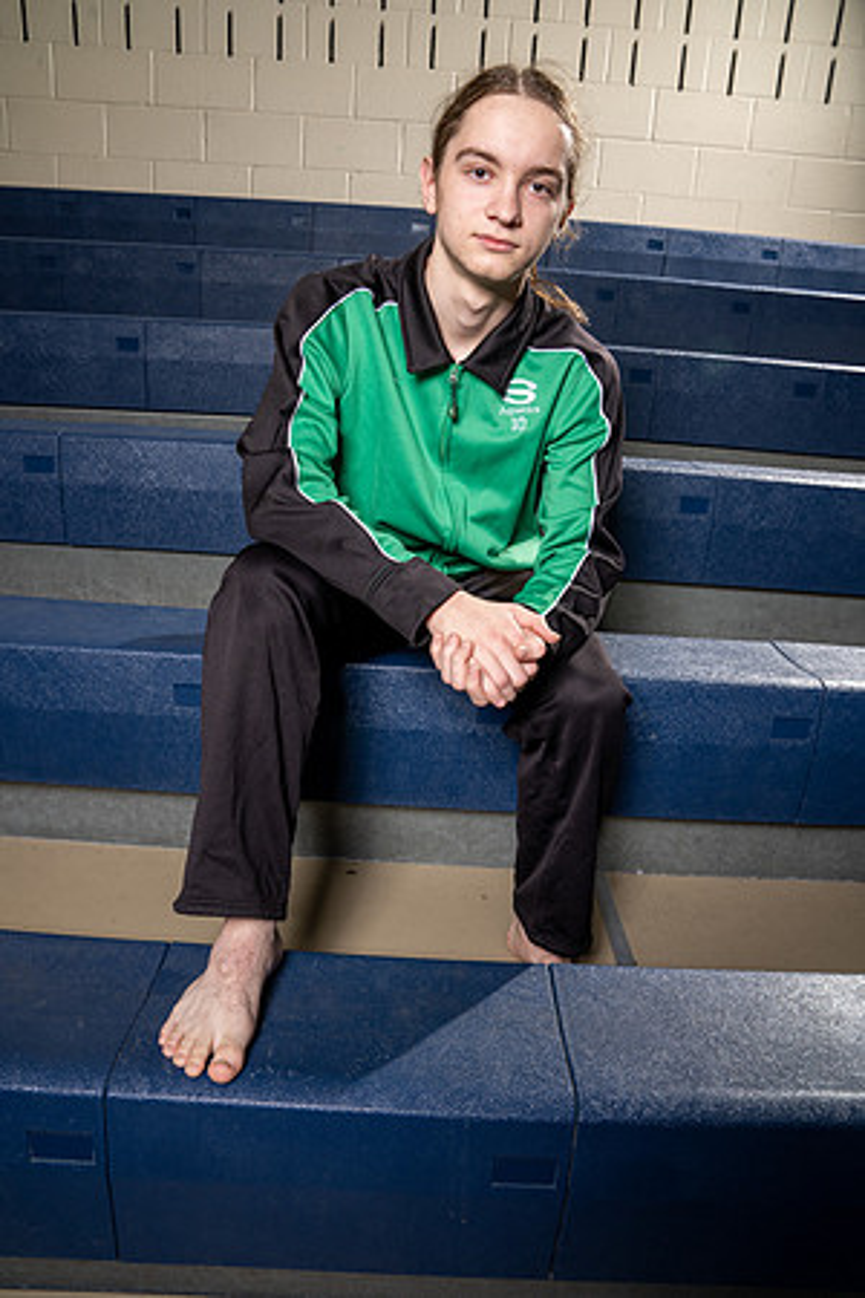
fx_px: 865
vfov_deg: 73.7
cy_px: 649
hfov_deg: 53.1
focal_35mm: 24
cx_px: 432
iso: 800
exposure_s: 1/250
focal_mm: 24
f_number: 8
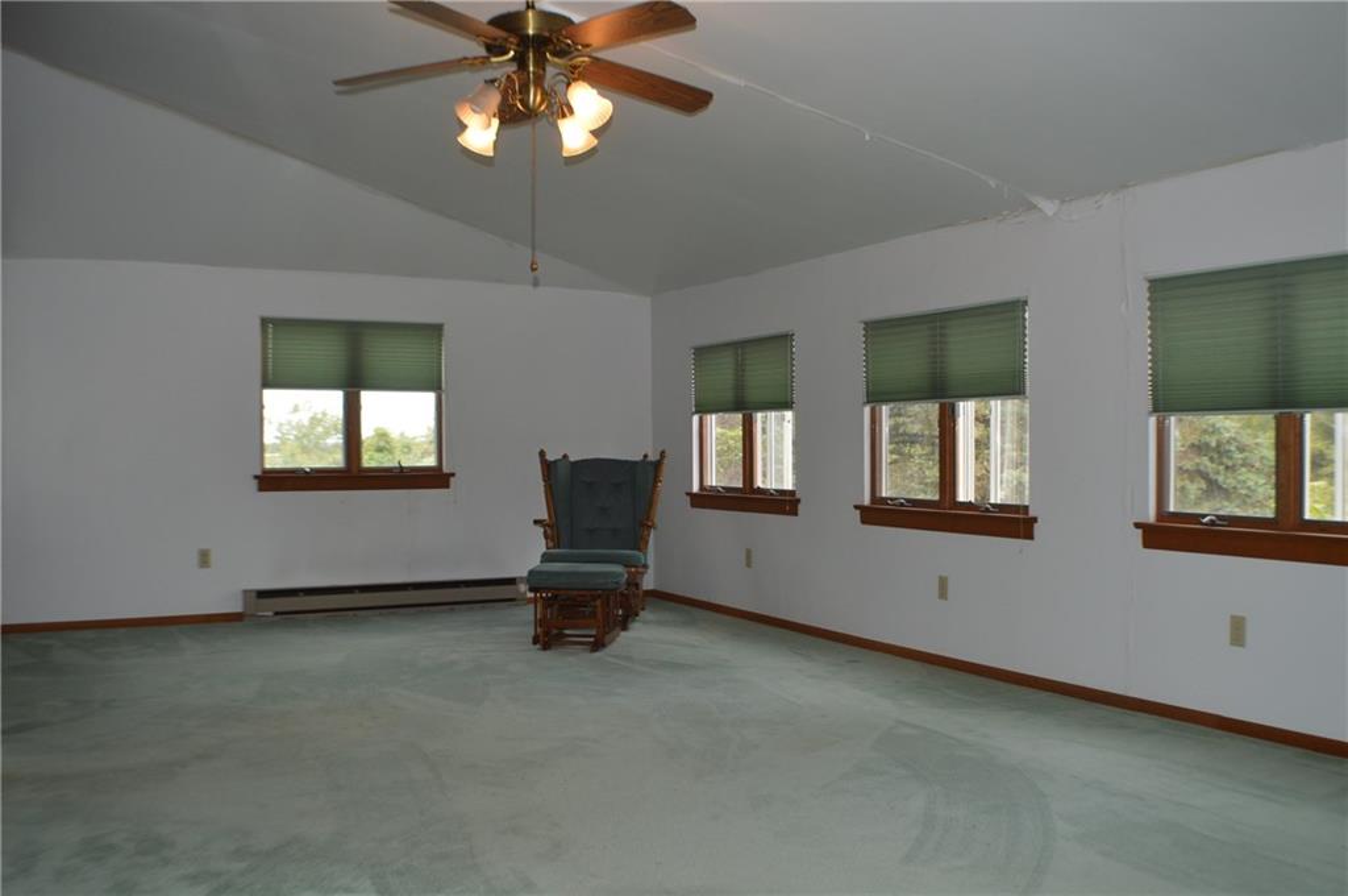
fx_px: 1458
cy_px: 448
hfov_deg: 49.6
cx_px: 674
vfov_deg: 34.1
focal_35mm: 39
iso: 450
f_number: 4.2
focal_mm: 26
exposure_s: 1/60
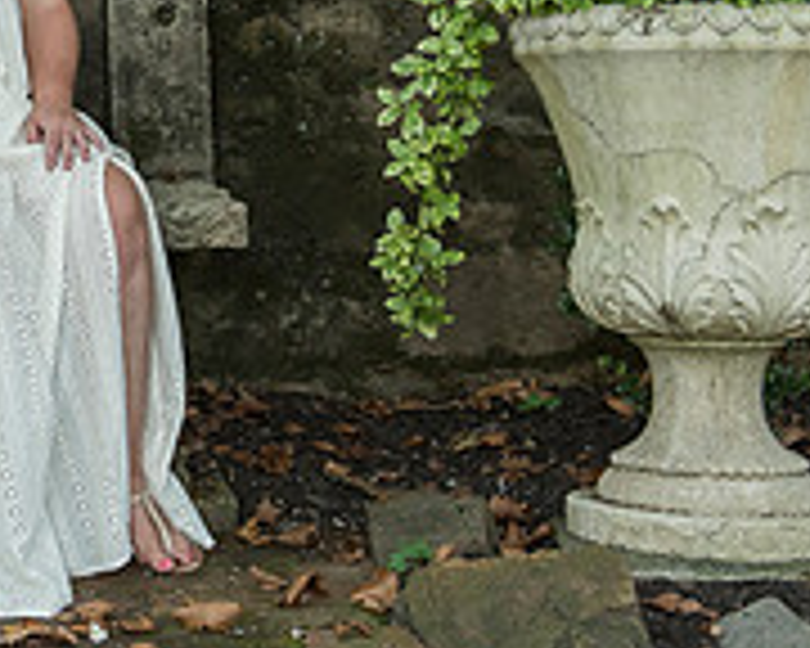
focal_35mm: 109
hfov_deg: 16.8
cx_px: -180
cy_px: -52
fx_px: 2613
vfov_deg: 13.9
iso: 1600
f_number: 4.5
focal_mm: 36
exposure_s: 1/100
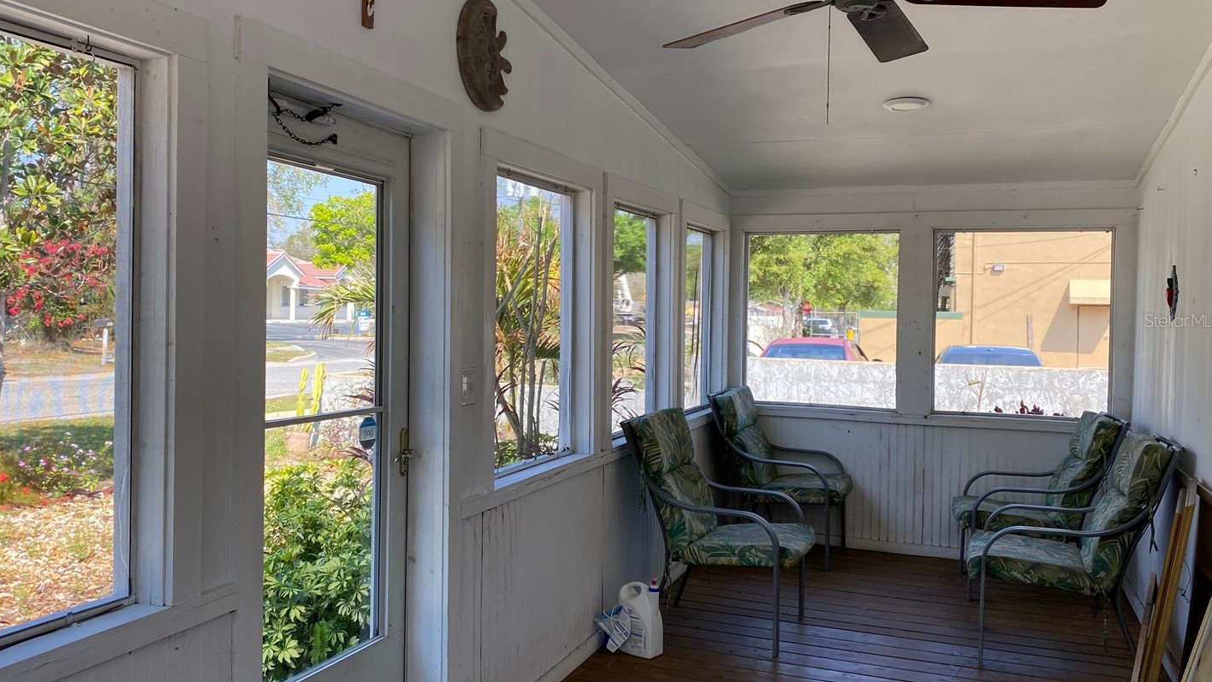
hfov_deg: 60.9
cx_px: 540
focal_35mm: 32
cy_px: 320
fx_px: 1029
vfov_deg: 36.7
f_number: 1.8
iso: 32
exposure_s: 1/458
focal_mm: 4.25
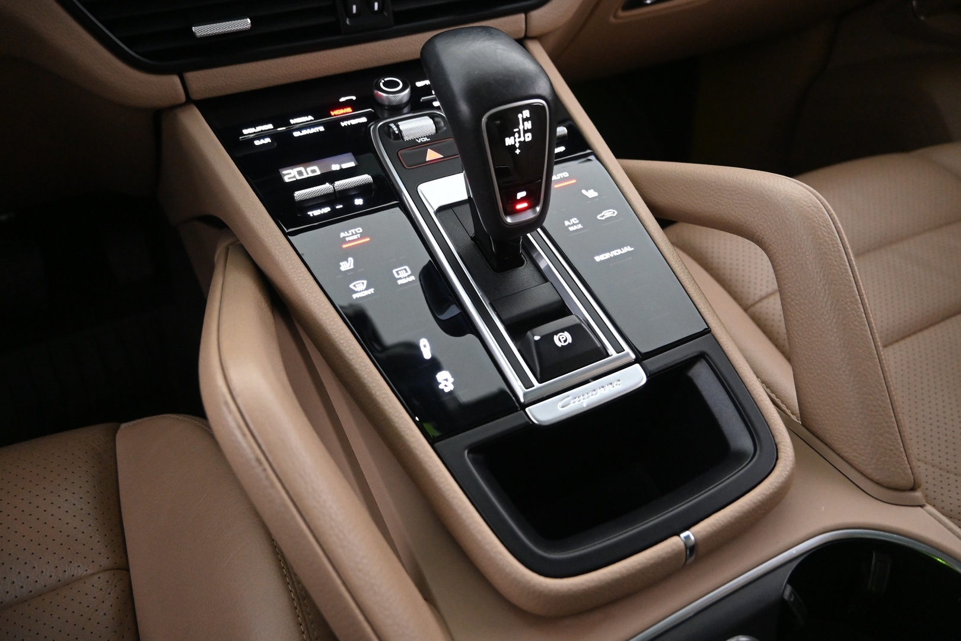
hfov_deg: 73.7
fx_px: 641
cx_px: 480
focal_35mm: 24
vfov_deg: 53.1
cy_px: 320
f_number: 3.5
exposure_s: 1/25
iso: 3200
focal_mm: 16
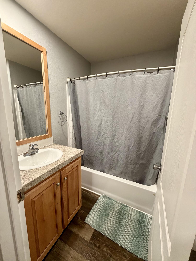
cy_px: 130
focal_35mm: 14
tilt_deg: -10.5
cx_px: 98
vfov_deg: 102.1
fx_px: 106
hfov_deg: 85.7
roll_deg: -1.5
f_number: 2.2
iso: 320
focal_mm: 2.22
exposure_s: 1/60
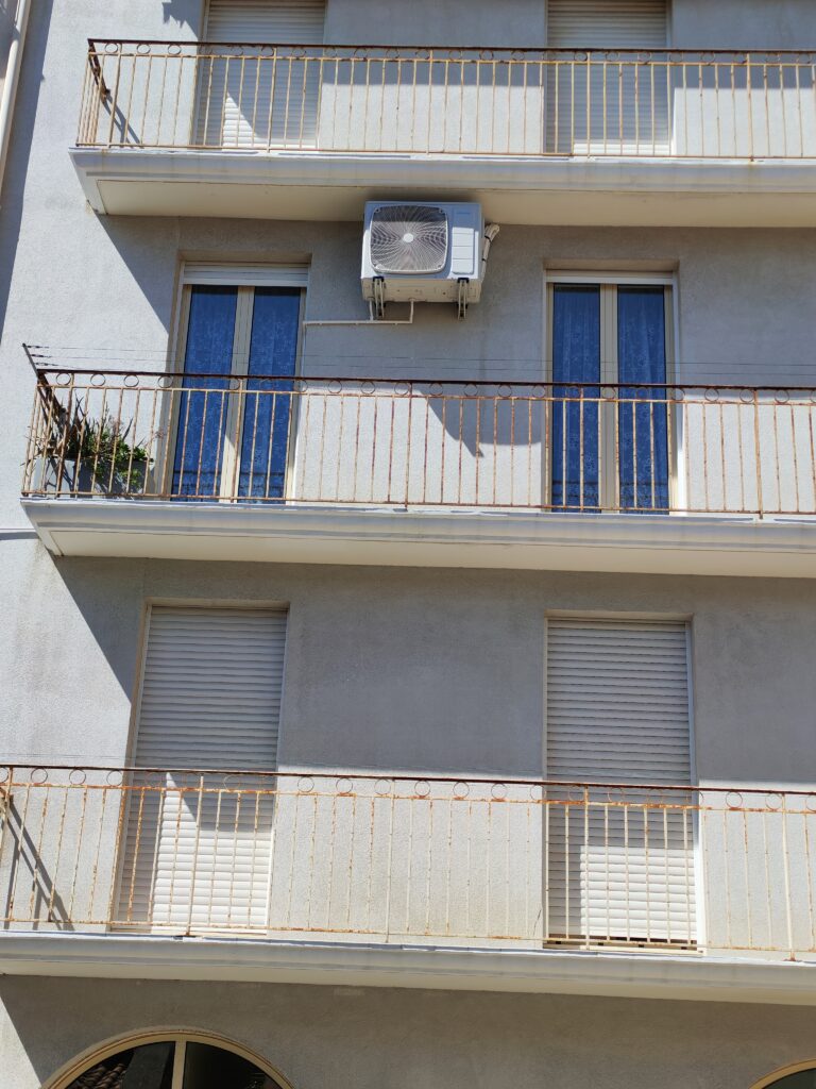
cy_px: 544
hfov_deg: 27.0
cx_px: 408
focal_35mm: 54
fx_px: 1697
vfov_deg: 35.5
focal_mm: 6.12
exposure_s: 1/690
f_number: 1.9
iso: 50
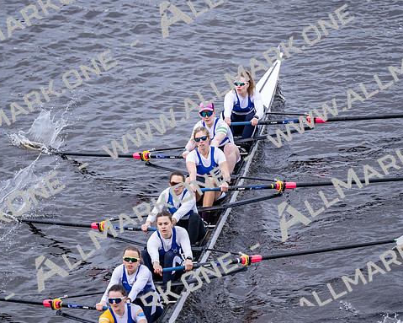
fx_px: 4066
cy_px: 162
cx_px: 205
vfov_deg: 4.5
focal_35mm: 341
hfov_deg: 5.7
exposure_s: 1/2000
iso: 1000
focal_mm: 200
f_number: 2.8
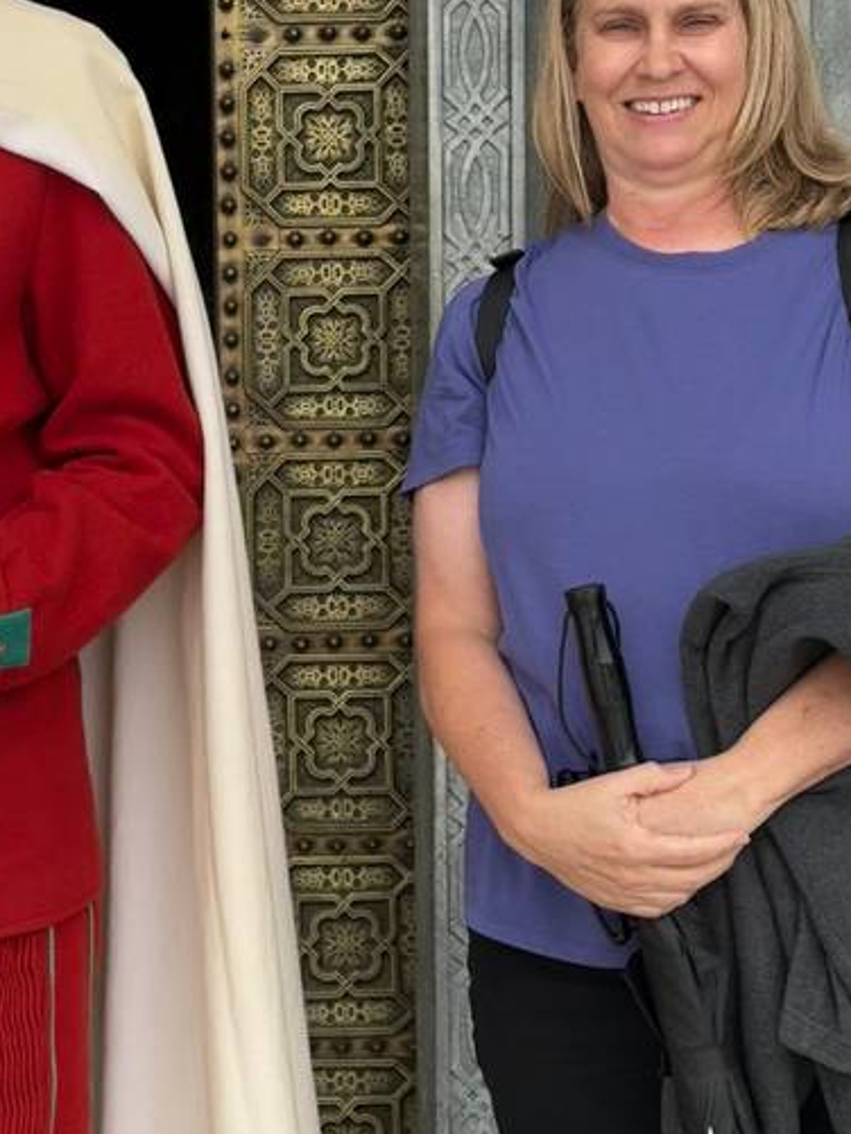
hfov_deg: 15.9
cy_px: 394
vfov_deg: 21.2
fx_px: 3014
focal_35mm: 92
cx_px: 136
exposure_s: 1/1575
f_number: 1.78
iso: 80
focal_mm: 6.76
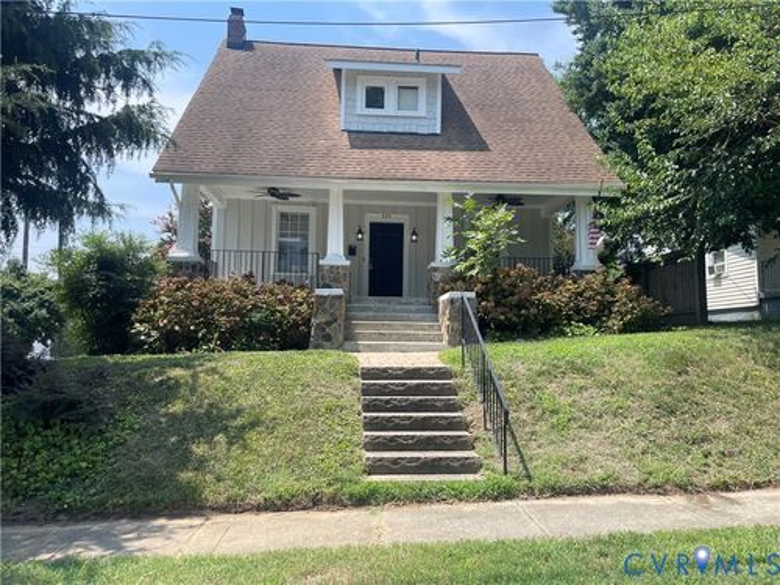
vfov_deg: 53.1
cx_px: 390
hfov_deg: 67.3
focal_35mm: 26
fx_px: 586
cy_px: 292
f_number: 1.6
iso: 32
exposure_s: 1/1742
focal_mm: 4.2
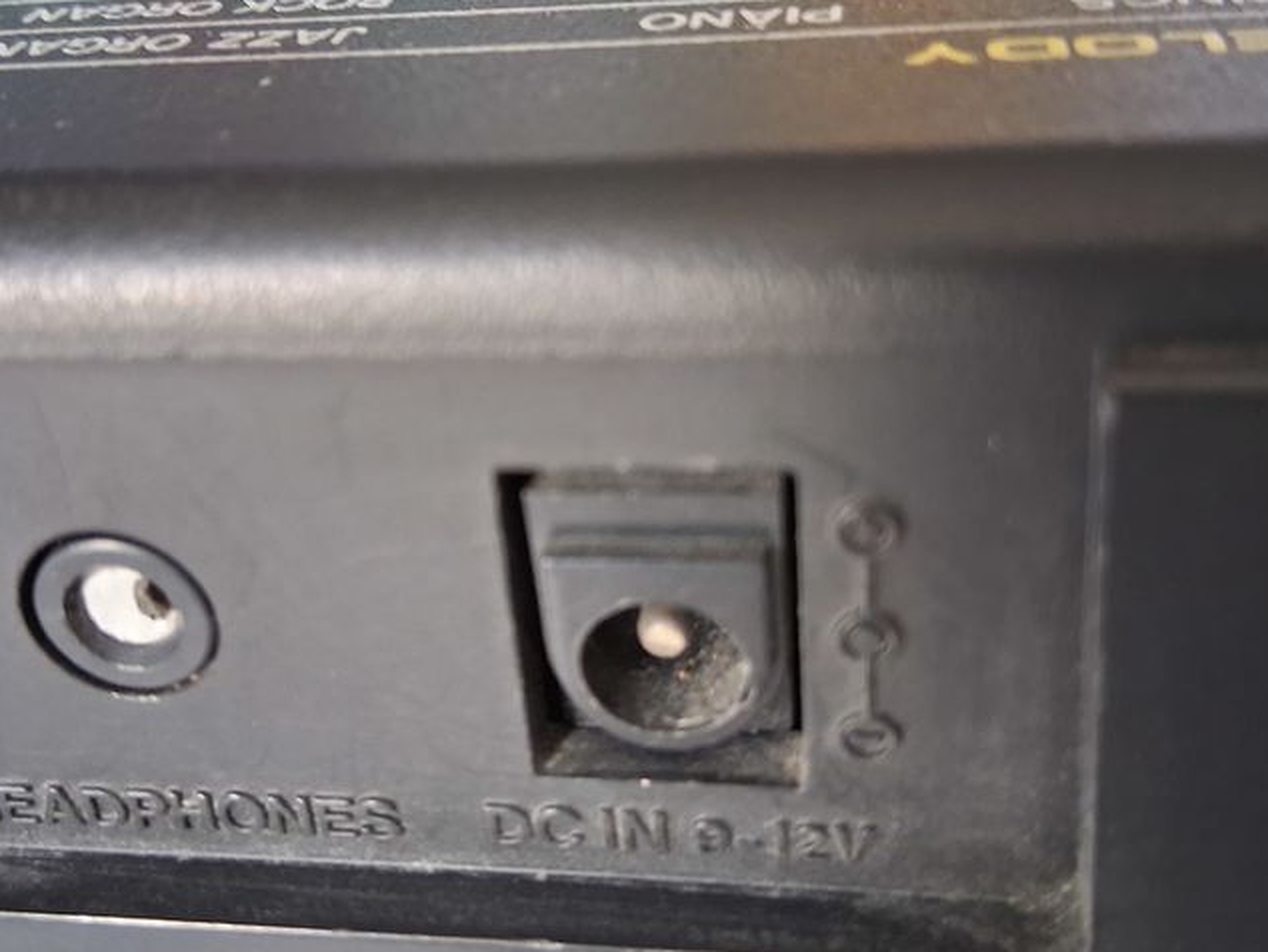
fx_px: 1502
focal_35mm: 41
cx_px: 564
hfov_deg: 45.7
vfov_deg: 35.2
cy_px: 458
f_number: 1.8
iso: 500
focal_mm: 3.98
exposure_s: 1/30
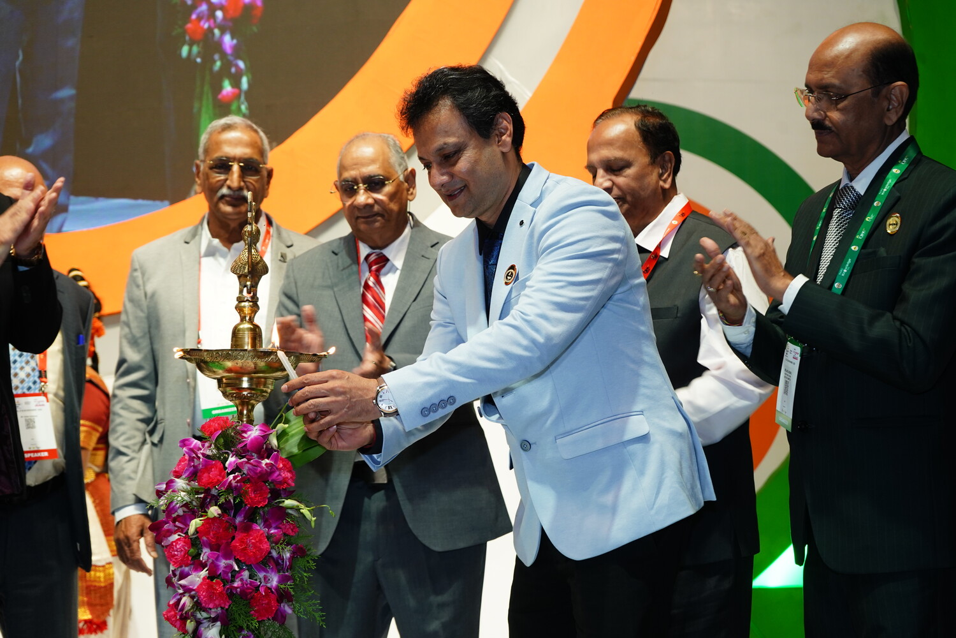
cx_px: 478
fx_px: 1859
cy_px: 319
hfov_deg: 28.8
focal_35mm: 70
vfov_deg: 19.5
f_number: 5.6
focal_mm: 70
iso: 1250
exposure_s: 1/100
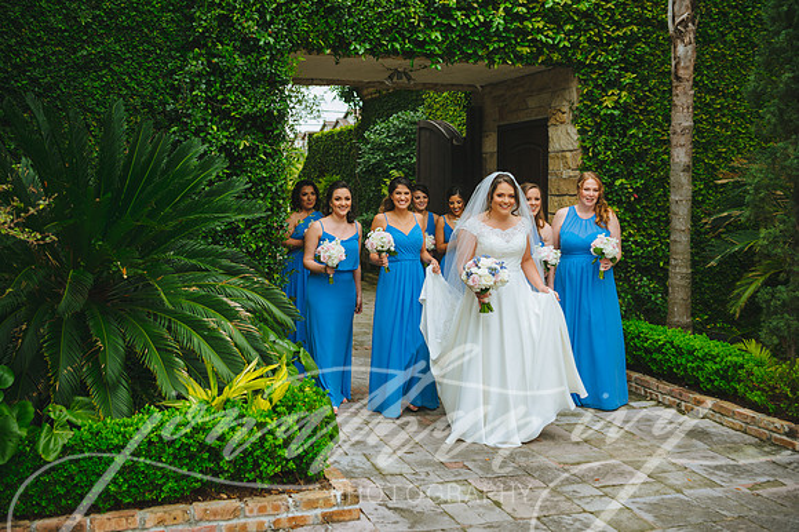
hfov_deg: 47.6
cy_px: 246
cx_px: 370
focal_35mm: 41
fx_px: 905
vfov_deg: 32.7
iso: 125
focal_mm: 38
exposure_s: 1/250
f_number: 2.8
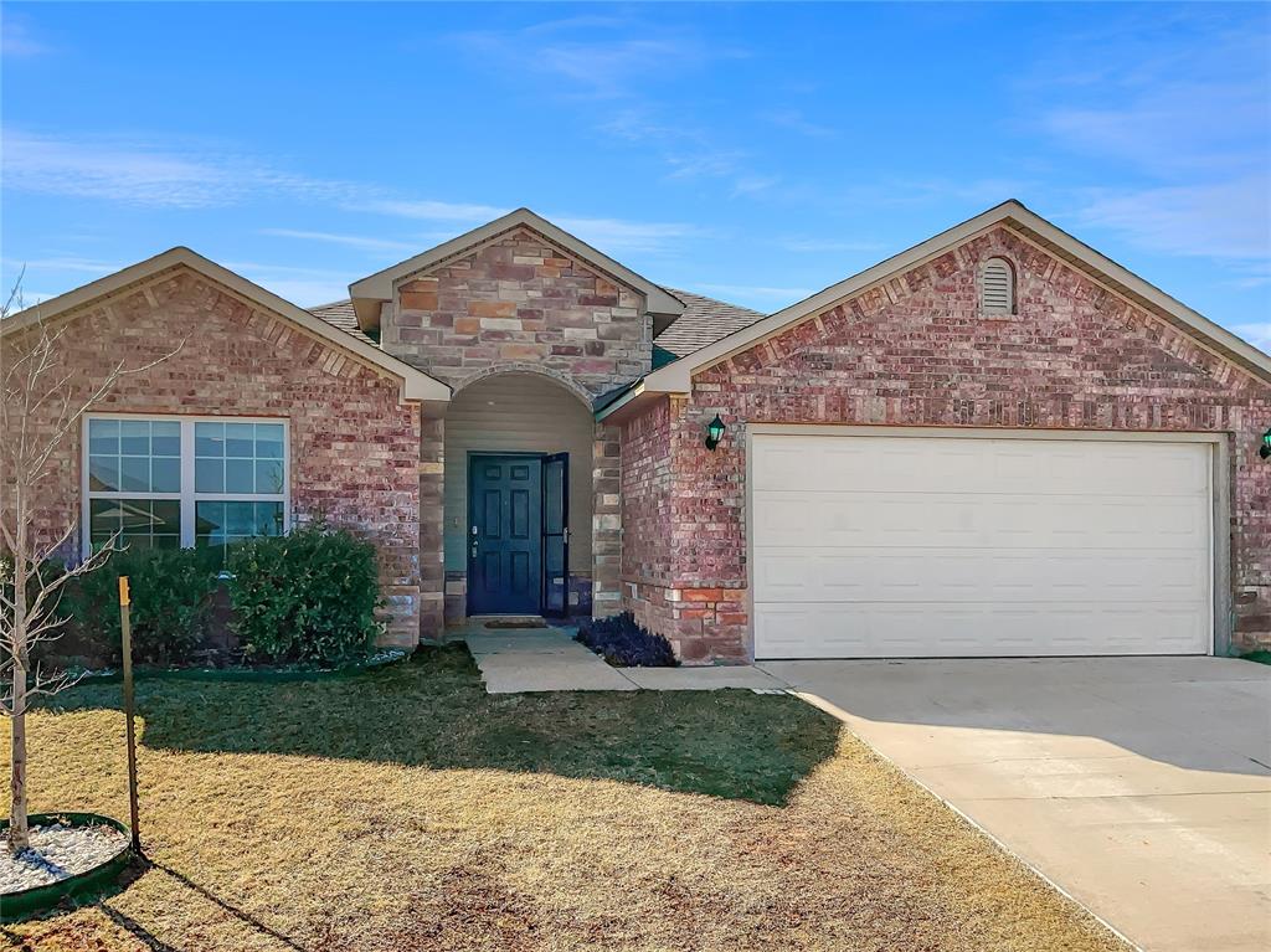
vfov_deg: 48.2
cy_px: 476
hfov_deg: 61.7
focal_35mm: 29
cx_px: 636
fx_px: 1064
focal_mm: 3
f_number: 1.8
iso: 16
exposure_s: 1/4000
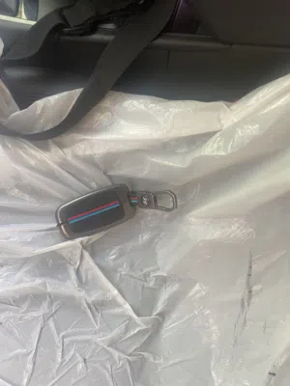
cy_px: 193
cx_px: 145
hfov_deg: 53.1
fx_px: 290
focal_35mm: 26
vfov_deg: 67.3
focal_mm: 4.25
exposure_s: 1/68
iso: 125
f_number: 1.8
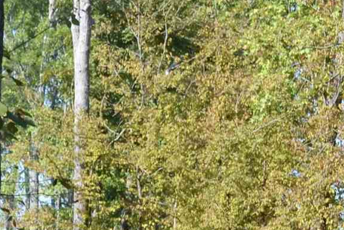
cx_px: 301
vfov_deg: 7.4
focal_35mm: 175
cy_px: 551
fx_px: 1672
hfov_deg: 11.7
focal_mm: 22
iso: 100
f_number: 8
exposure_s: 1/125
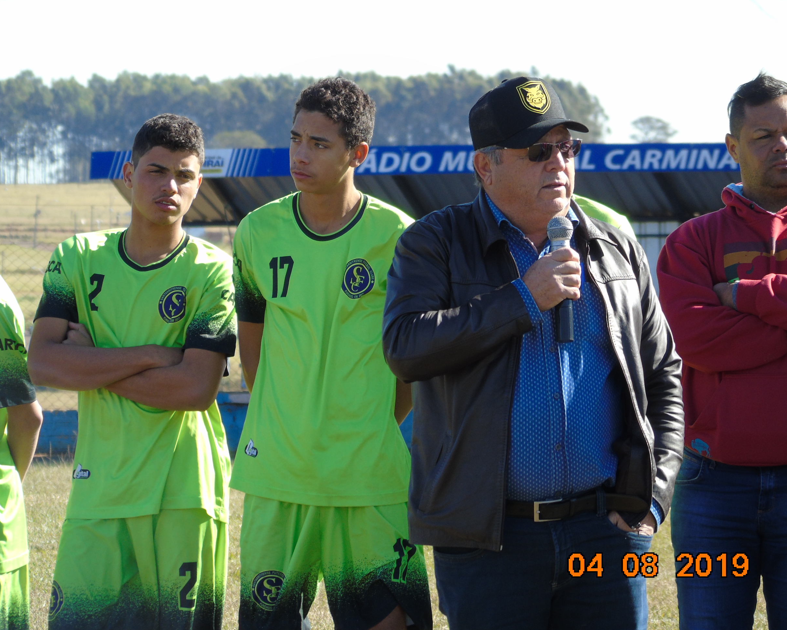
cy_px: 315
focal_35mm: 379
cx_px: 377
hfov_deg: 5.1
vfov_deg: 4.1
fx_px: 8829
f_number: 5.2
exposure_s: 1/125
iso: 80
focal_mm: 65
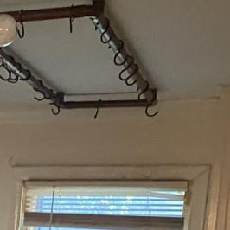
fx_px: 872
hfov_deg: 13.5
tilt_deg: -9.5
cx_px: -180
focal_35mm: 116
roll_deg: -3.5
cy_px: 365
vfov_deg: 13.9
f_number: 1.8
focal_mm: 4.25
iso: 500
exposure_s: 1/30
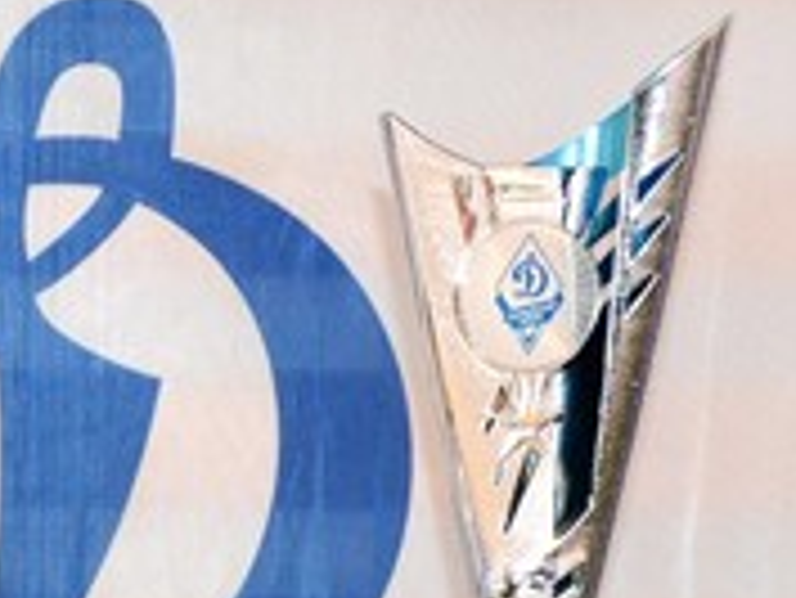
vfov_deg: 10.9
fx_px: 2991
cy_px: 955
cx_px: 49
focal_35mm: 130
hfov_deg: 15.0
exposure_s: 1/60
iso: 1600
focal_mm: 20
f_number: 5.6
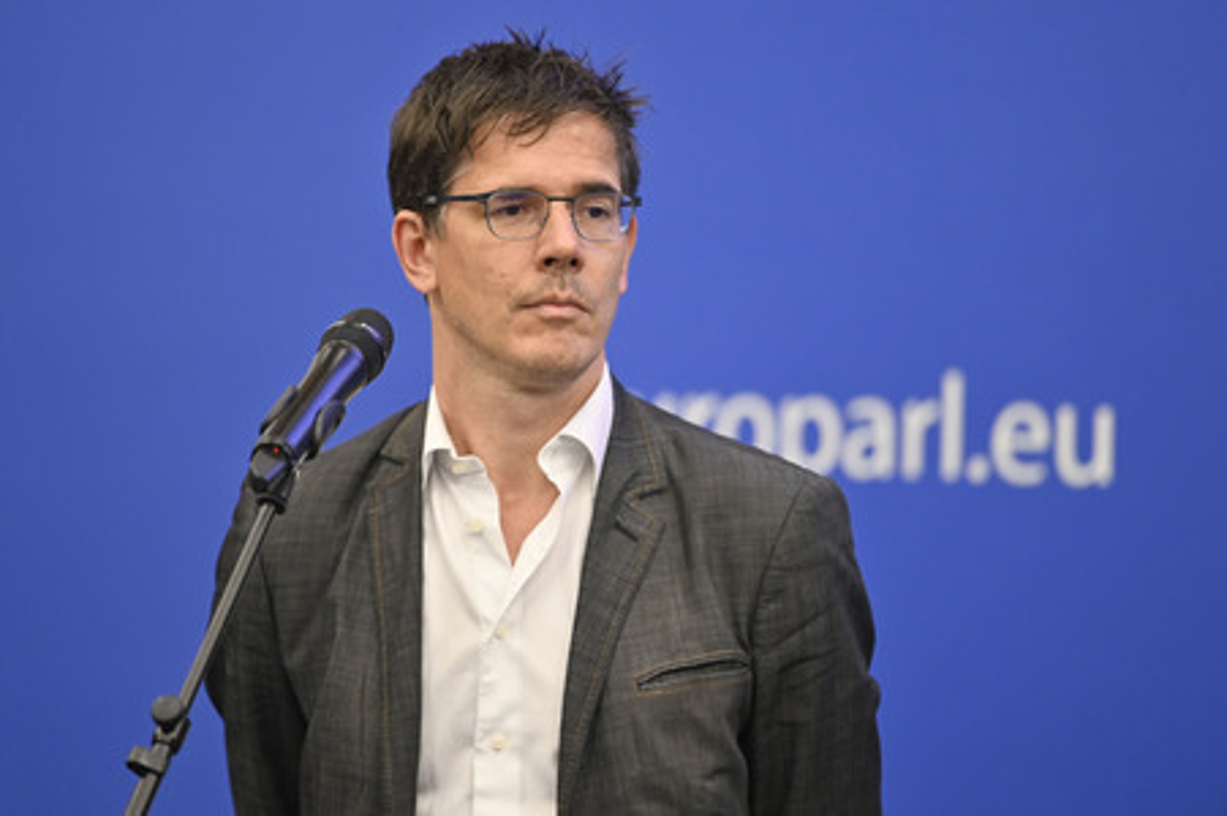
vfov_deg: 6.9
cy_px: 408
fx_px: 6811
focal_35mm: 200
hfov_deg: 10.3
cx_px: 614
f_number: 2.8
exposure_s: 1/320
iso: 2000
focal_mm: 200
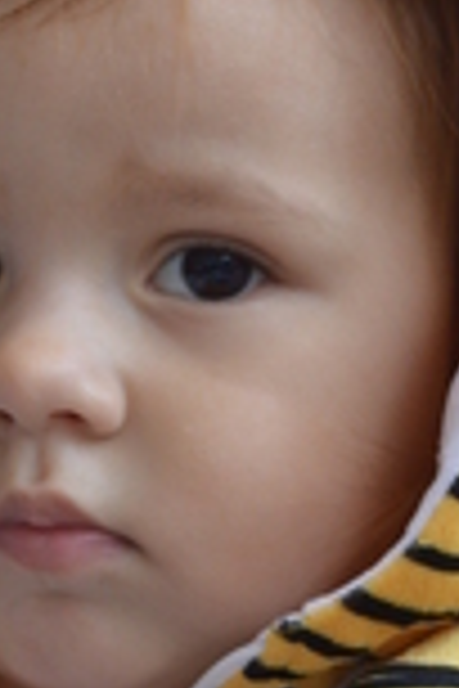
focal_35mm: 195
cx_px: 288
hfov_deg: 7.0
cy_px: 623
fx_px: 3729
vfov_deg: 10.5
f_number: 5.3
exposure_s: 1/25
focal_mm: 44
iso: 800
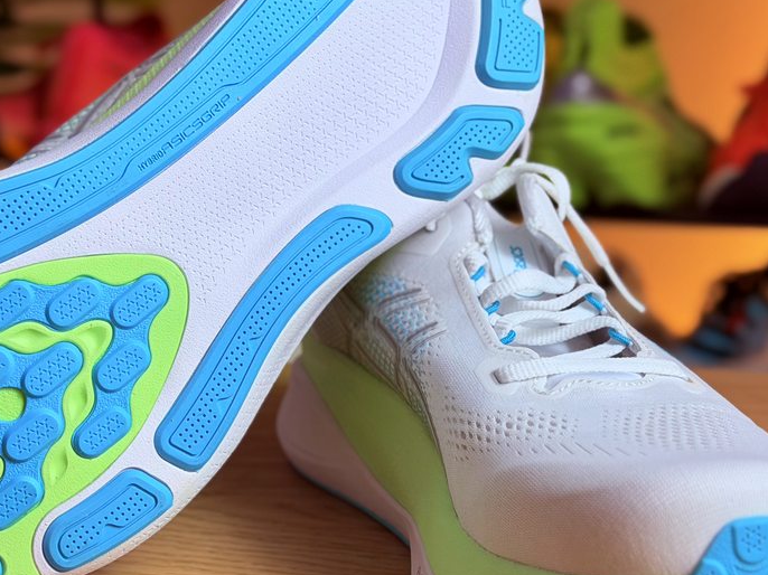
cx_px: 260
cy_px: 295
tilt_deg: -13.4
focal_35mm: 84
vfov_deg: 17.6
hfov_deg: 23.2
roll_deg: +1.1
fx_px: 1863
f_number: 1.78
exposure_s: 1/100
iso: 64
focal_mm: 6.76
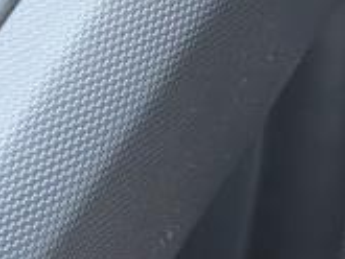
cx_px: -21
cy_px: -219
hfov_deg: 10.3
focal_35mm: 190
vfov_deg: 7.6
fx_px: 1895
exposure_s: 1/286
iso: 1402
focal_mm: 6.9
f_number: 1.68
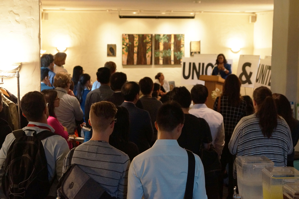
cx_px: 150
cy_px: 100
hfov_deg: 29.9
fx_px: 560
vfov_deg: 20.1
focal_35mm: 68
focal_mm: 45
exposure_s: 1/60
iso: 3200
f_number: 5.6
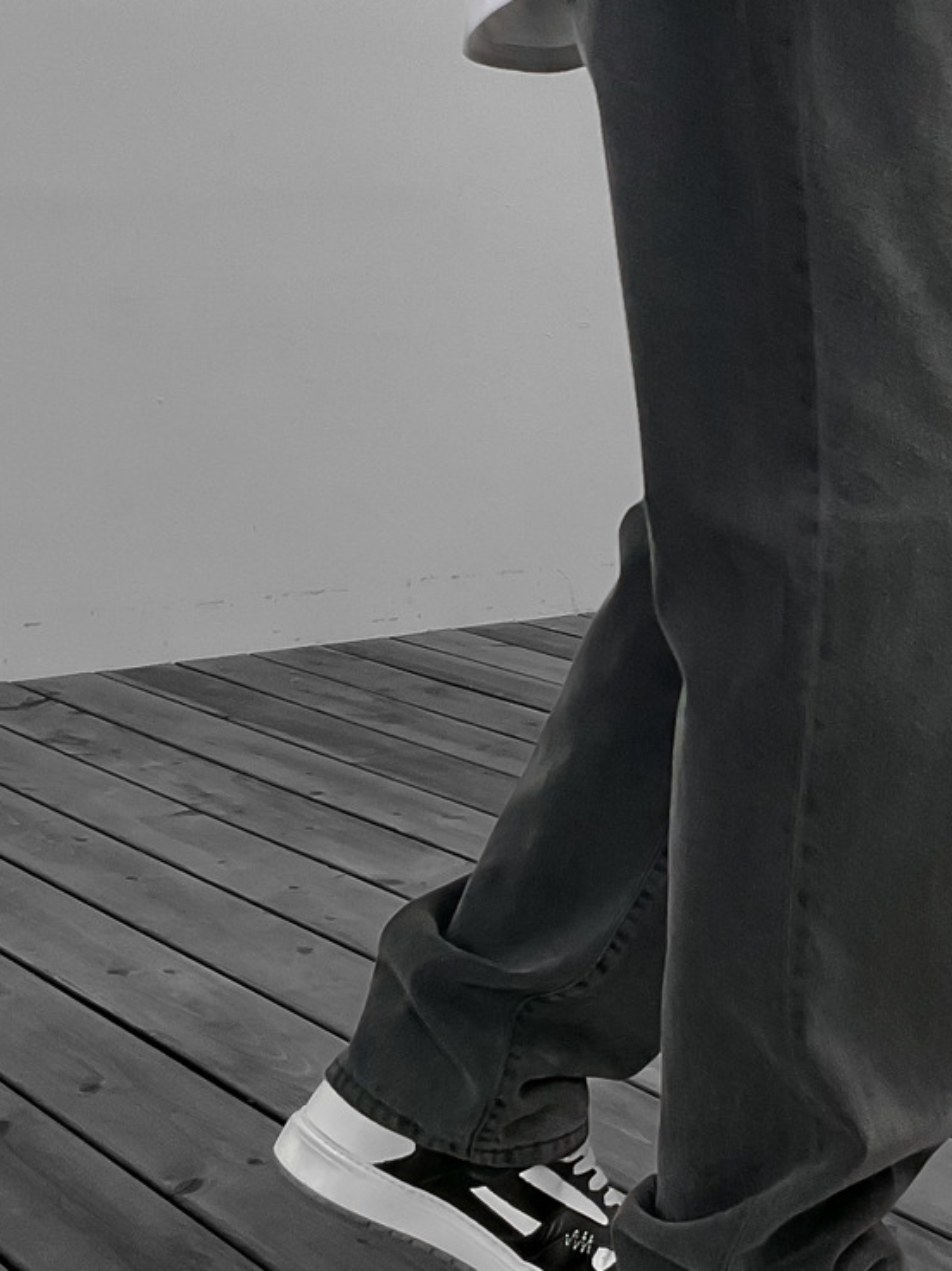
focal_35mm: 63
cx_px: 738
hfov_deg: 23.0
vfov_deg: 30.5
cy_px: 416
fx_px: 2312
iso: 100
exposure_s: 1/60
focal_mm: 3
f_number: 1.8
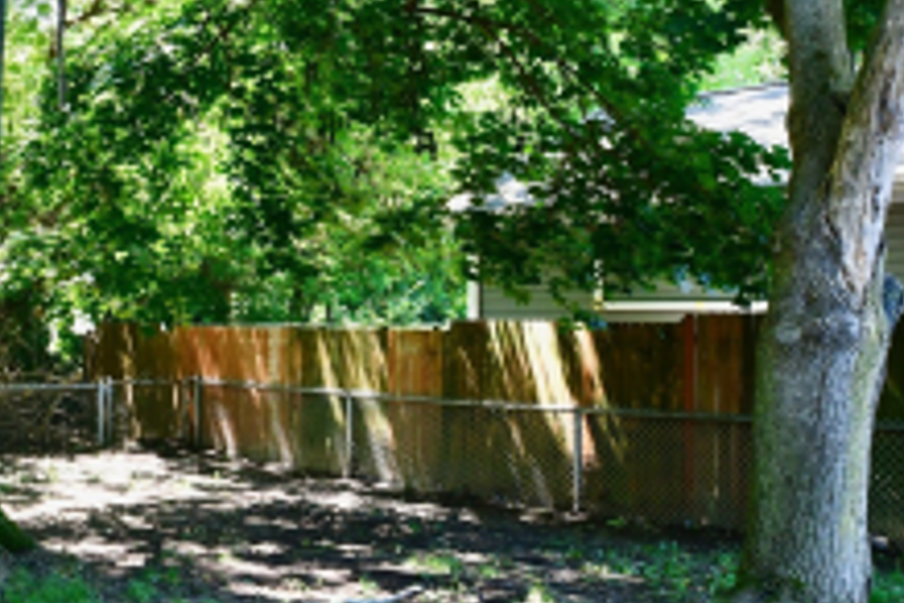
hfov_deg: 30.1
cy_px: 326
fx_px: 1205
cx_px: -343
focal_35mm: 48
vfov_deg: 28.1
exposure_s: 1/125
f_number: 5.6
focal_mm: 14
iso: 640
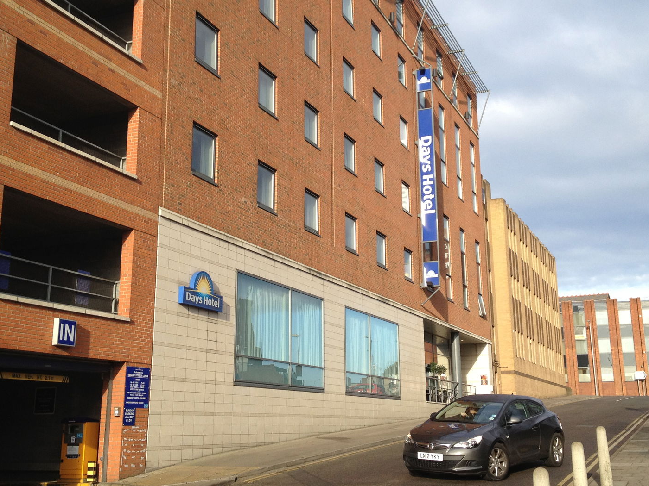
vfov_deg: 30.2
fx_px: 900
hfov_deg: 39.7
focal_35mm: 48
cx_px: 332
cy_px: 208
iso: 64
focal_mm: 4.28
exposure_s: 1/493
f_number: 2.4
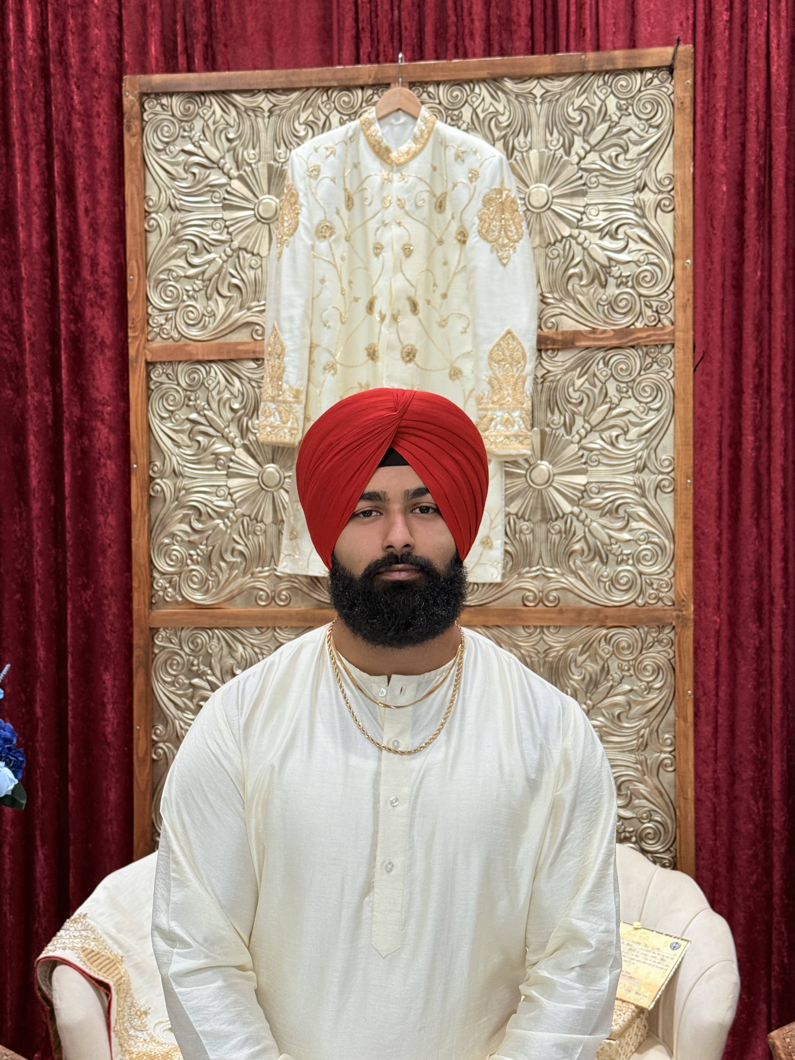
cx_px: 398
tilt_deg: -3.5
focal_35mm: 48
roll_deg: +0.7
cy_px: 530
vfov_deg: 39.7
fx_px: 1470
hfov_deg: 30.3
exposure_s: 1/60
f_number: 1.78
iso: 160
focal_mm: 6.76
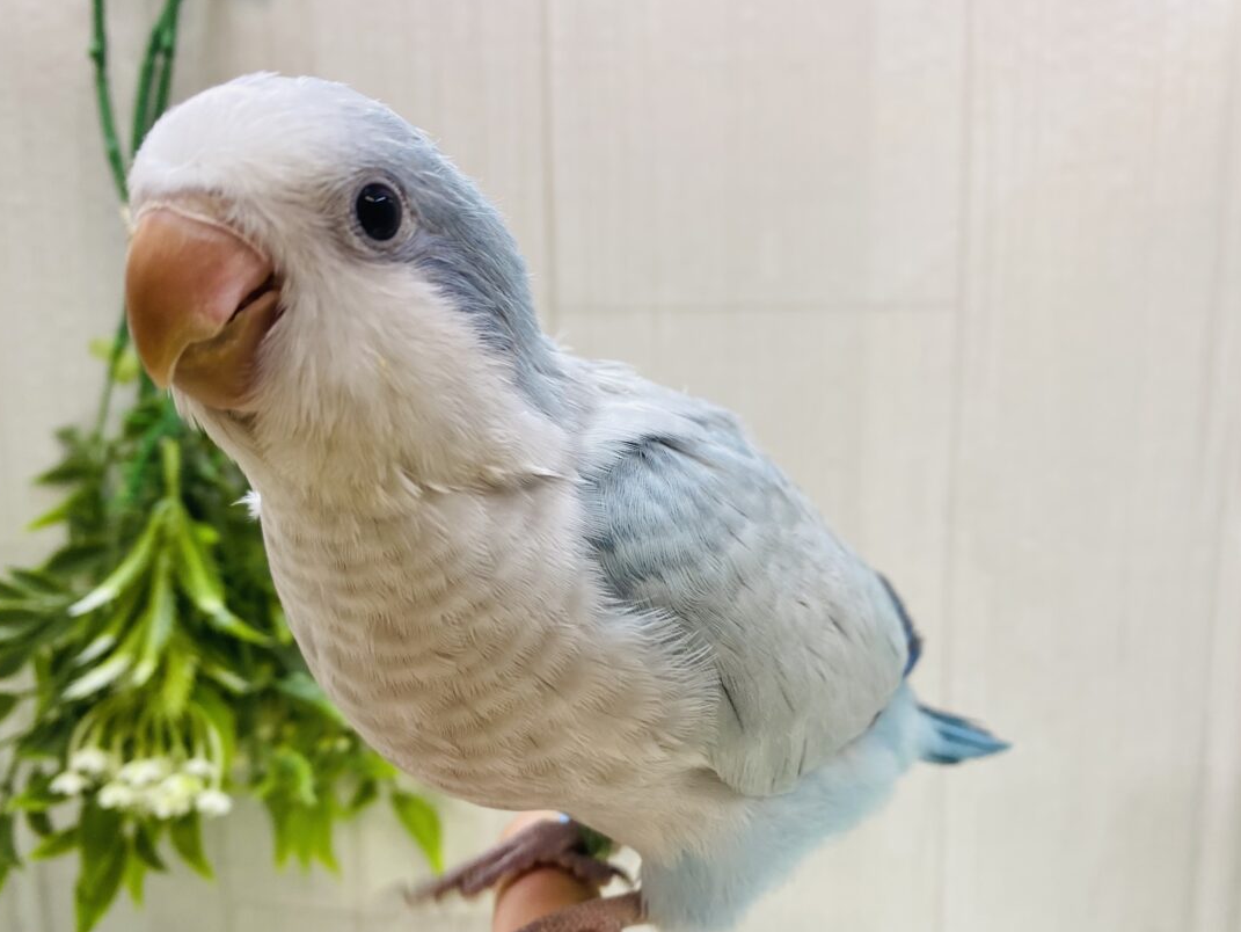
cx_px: 606
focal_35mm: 28
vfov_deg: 49.7
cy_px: 498
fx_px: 1004
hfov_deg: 63.4
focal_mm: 4.25
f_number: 1.8
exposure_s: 1/100
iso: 100
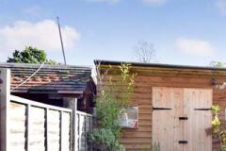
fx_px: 257
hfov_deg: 41.3
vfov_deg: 30.9
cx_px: 226
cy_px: 141
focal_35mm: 41
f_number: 5.6
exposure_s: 1/160
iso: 200
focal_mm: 10
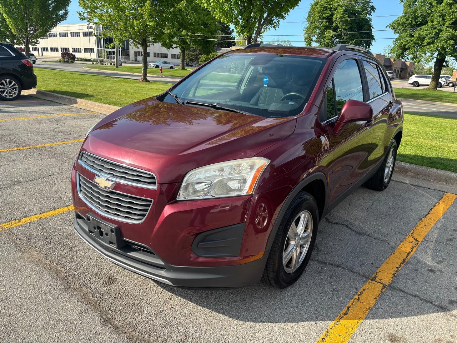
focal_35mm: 26
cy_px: 172
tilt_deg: -18.3
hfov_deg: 67.3
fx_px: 343
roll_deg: -2.1
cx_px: 228
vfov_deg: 53.1
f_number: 1.6
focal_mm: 5.96
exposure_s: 1/1590
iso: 50
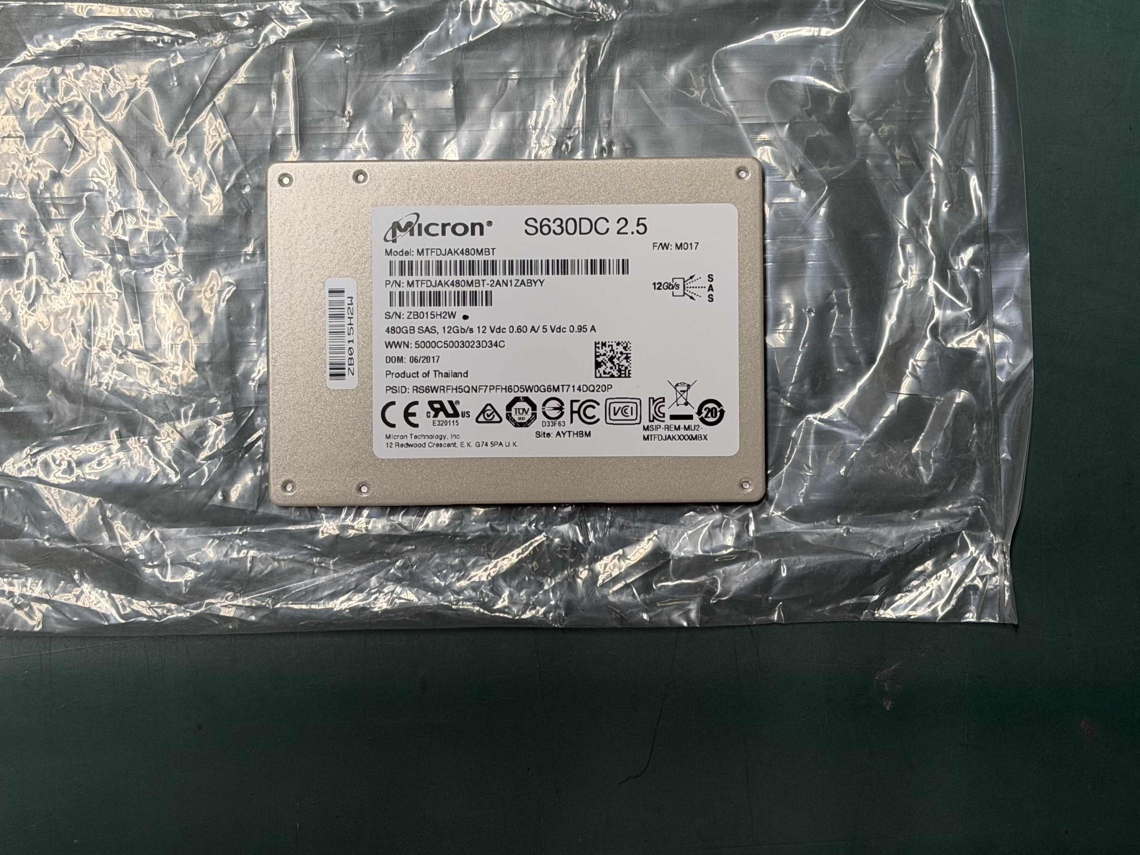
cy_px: 311
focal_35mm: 65
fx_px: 2141
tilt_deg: -88.5
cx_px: 557
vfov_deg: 22.5
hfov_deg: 29.8
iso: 125
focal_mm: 6.76
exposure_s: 1/60
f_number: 1.78
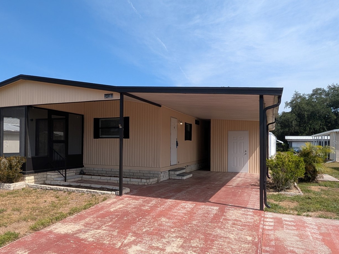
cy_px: 142
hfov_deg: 78.1
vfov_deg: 63.2
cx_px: 137
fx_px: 206
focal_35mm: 21
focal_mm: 2.22
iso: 47
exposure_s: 1/1538
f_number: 2.2
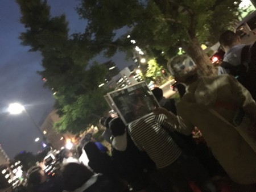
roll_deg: +37.3
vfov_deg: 48.3
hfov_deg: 61.6
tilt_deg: +2.2
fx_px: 215
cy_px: 96
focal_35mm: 29
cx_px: 128
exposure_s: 1/15
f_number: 2.2
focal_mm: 4.15
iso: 1000
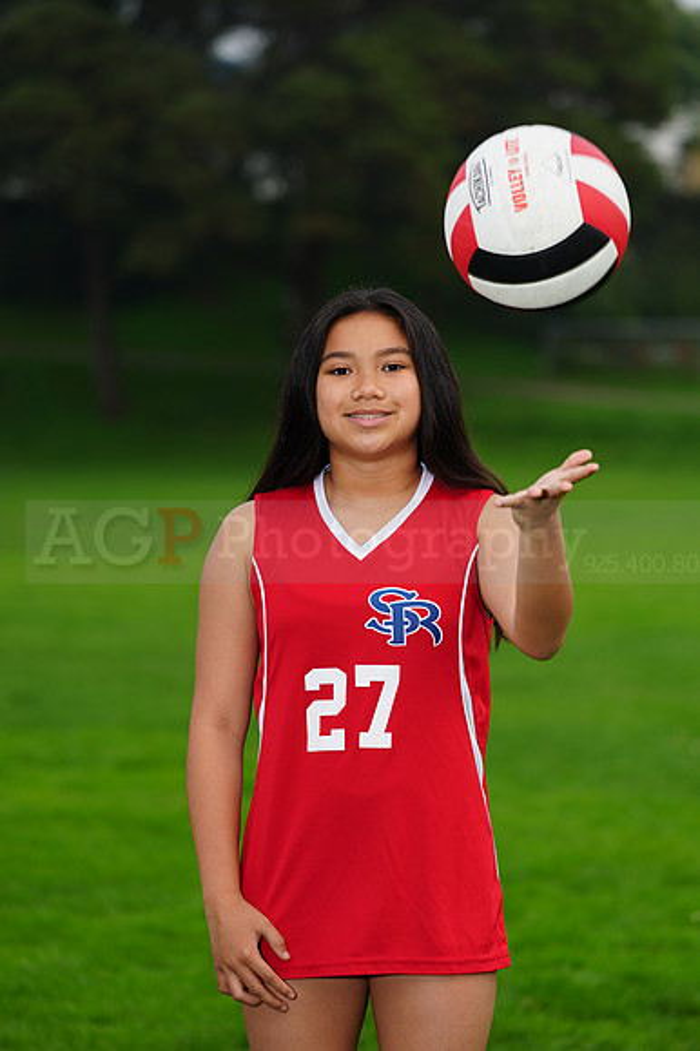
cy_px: 526
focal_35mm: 171
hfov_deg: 8.0
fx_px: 4993
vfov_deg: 12.0
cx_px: 350
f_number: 5.6
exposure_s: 1/160
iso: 200
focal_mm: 171
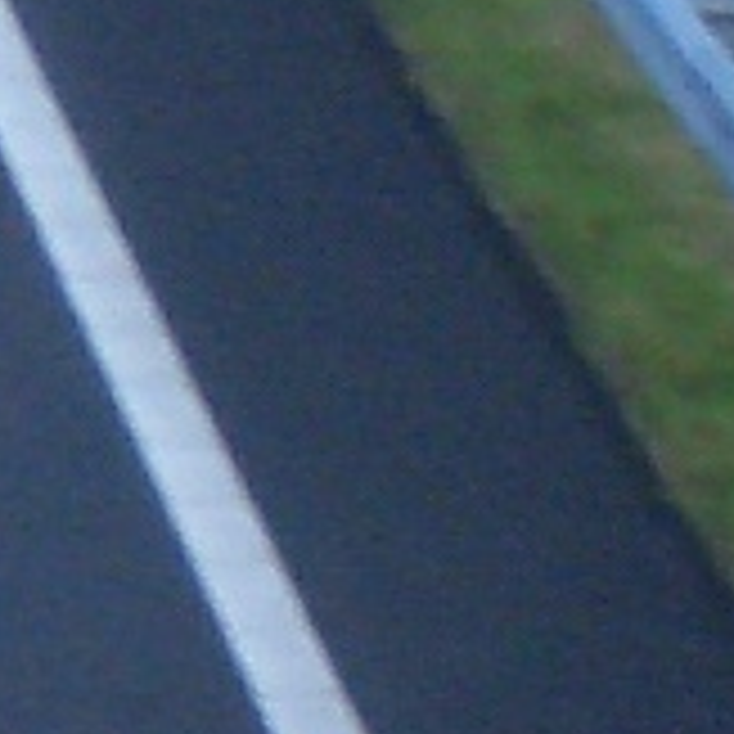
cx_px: -1914
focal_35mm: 913
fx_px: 21903
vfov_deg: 1.9
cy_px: -1144
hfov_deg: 1.9
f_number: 4.8
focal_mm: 17.4
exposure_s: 1/80
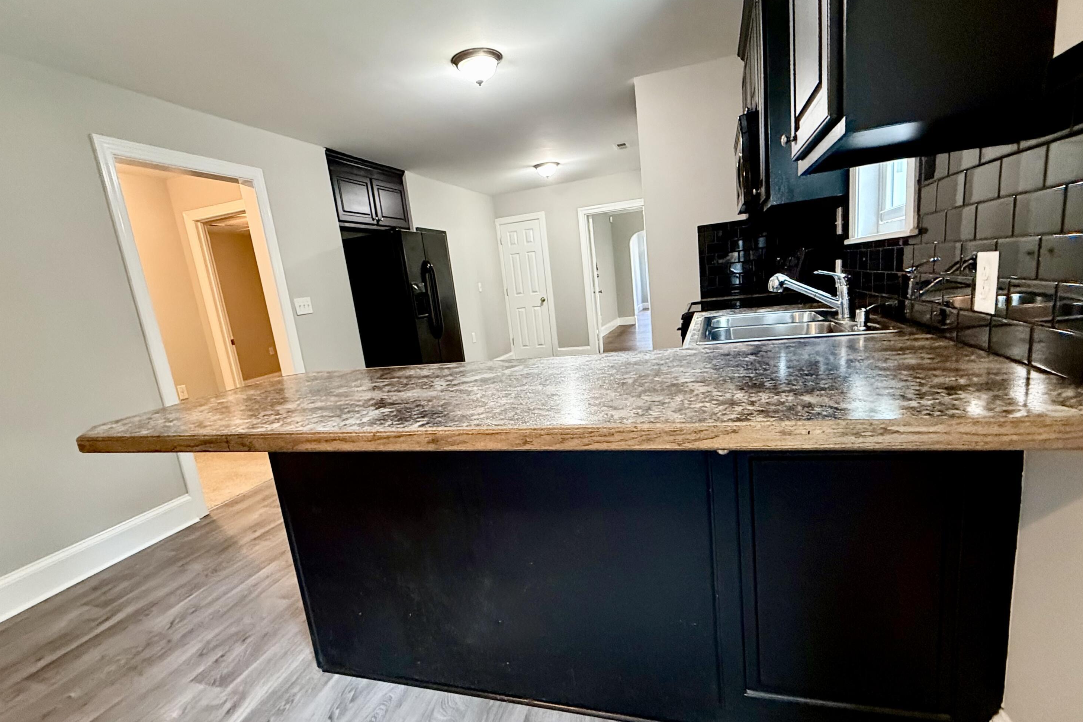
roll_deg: -0.6
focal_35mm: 15
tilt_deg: -11.8
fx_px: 451
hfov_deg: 100.4
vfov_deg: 77.1
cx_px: 544
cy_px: 397
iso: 800
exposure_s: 1/60
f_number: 2.2
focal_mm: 2.22
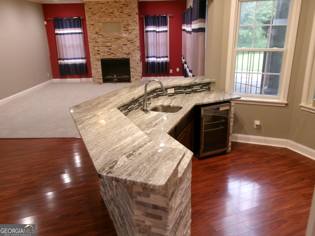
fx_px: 255
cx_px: 158
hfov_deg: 63.4
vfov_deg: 49.7
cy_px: 118
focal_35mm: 28
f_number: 3.9
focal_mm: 5.1
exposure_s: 1/17
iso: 400
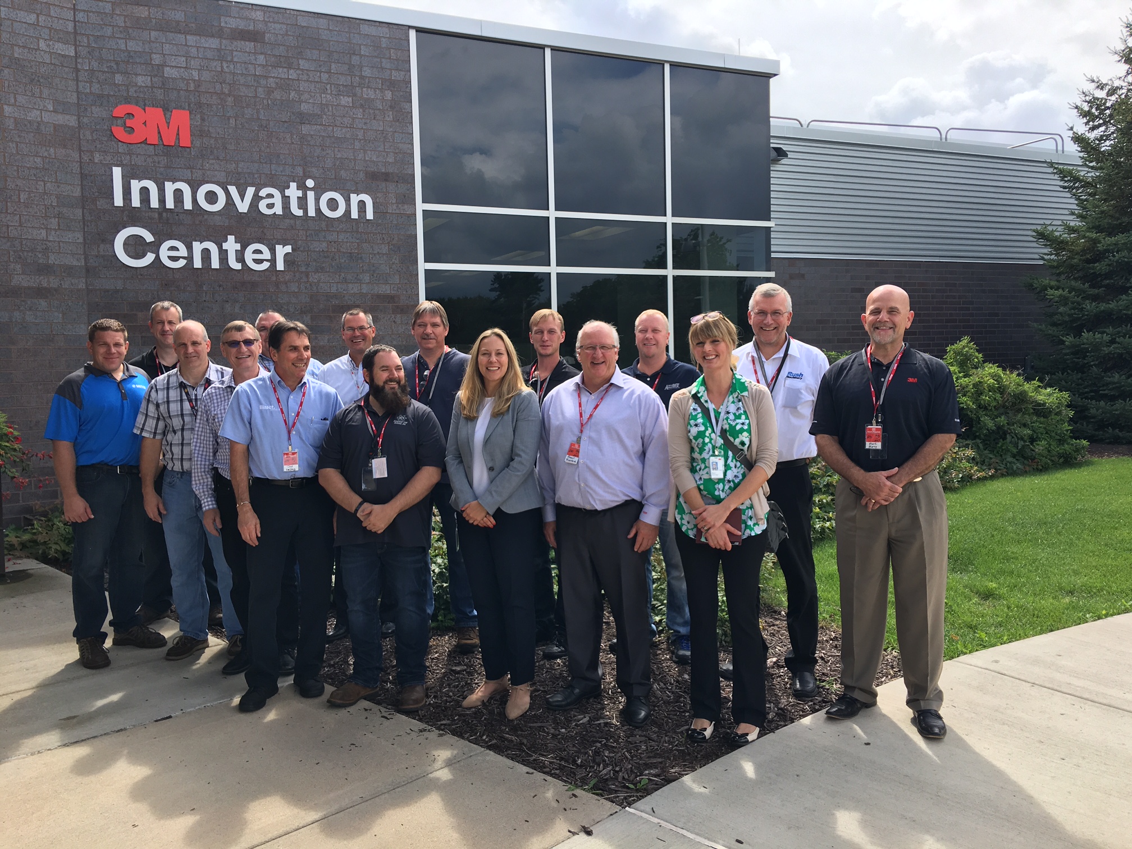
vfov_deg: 48.2
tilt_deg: -2.4
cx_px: 566
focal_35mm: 29
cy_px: 424
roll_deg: +1.9
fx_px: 948
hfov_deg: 61.7
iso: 25
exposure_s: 1/674
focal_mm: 4.15
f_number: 2.2
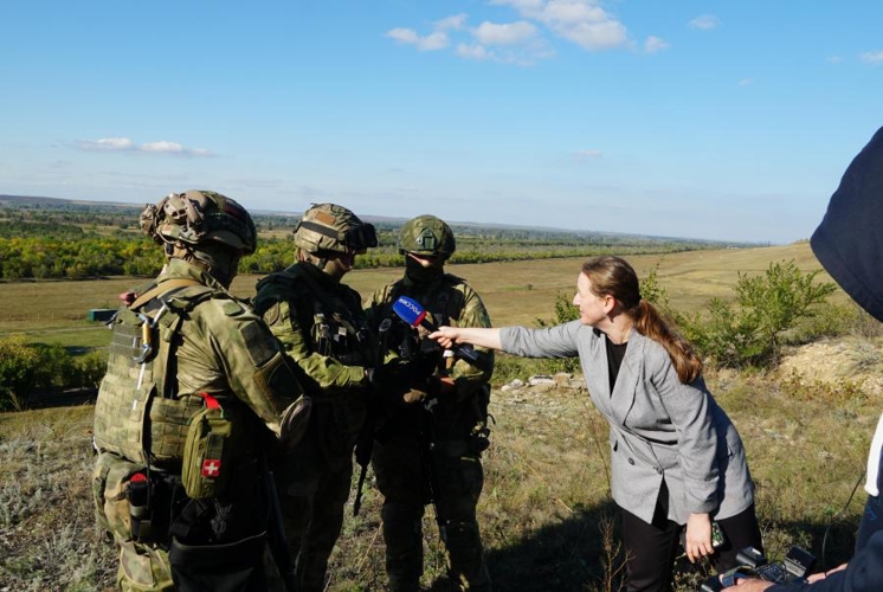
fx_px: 663
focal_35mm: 27
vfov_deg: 48.1
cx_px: 442
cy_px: 296
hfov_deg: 67.3
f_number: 11
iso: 100
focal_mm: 18
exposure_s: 1/125
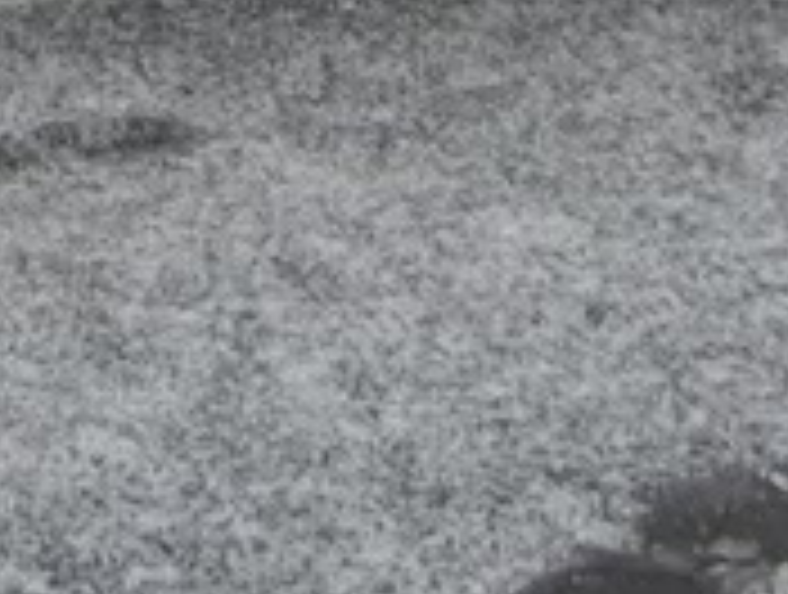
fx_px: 4060
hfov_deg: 11.0
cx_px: 43
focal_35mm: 178
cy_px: -688
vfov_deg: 7.9
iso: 100
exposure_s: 1/152
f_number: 2.8
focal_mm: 8
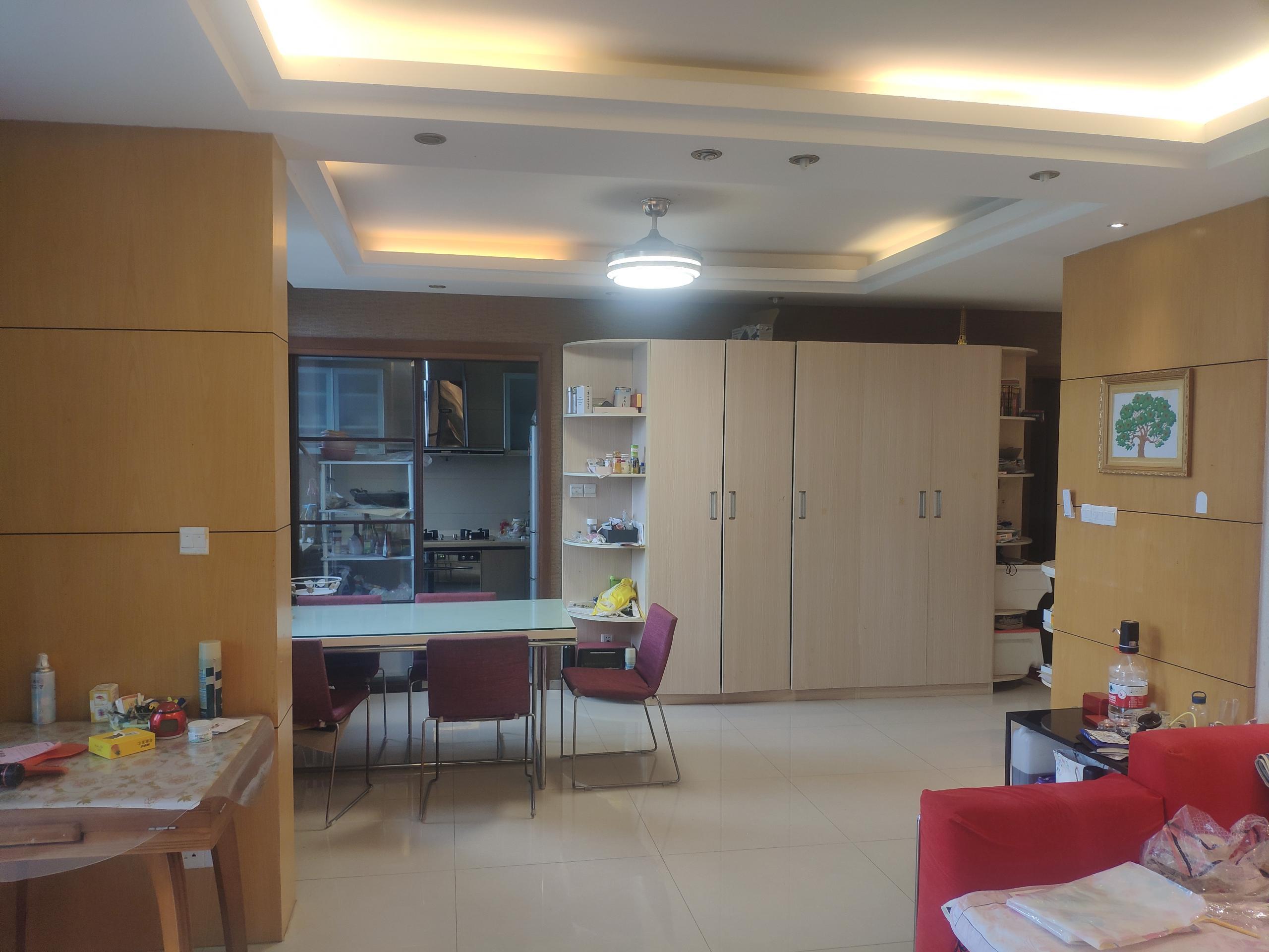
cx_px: 634
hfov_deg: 79.0
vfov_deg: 63.4
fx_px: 770
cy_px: 476
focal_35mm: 21
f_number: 1.8
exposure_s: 1/50
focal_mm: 4.22
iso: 148
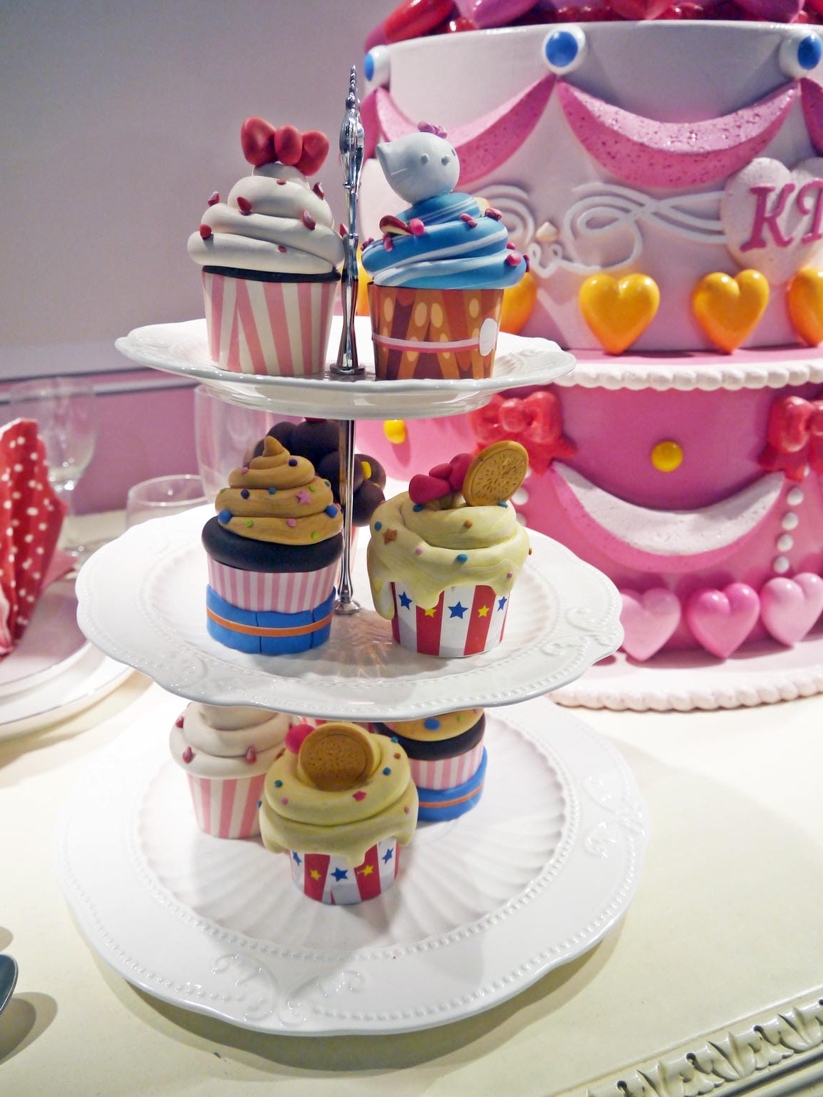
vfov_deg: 61.7
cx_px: 399
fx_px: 919
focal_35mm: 29
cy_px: 552
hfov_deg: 48.2
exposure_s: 1/125
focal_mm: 14
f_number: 3.5
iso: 500
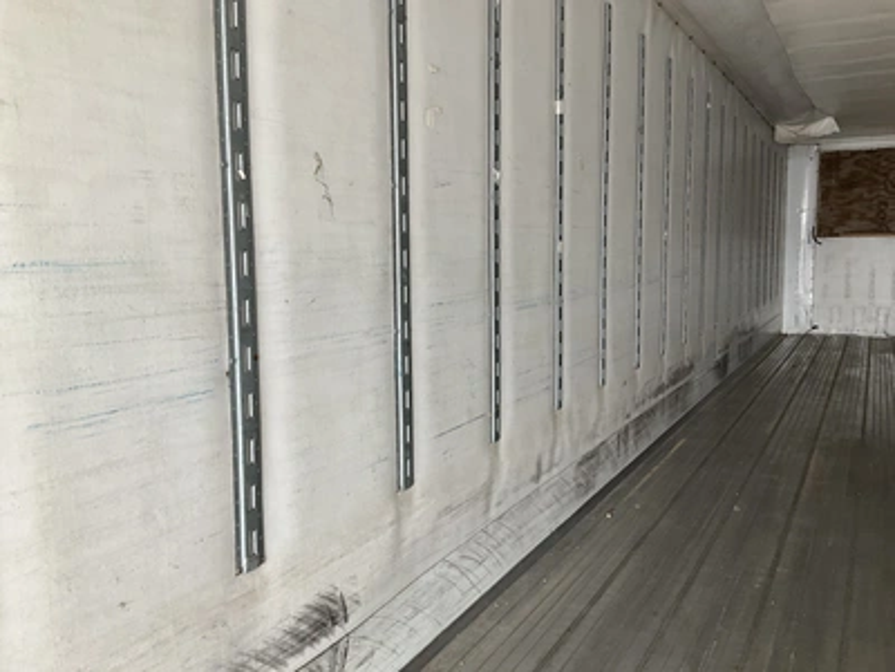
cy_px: 336
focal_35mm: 29
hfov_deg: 61.7
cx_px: 448
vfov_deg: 48.2
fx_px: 750
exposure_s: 1/112
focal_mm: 3
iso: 64
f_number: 1.8
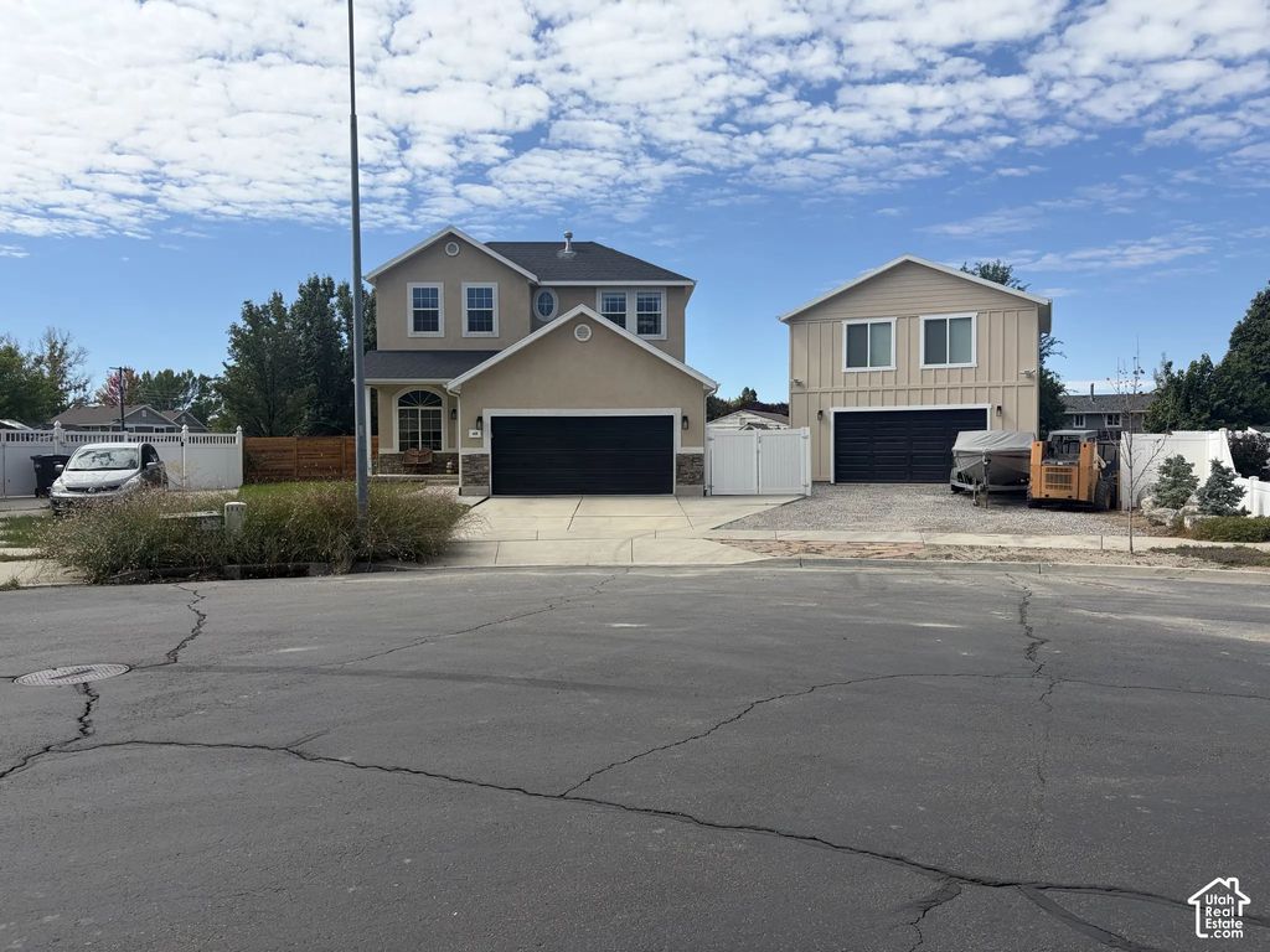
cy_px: 476
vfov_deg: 53.1
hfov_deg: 67.3
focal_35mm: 26
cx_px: 635
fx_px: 954
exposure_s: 1/4329
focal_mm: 5.96
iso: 50
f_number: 1.6
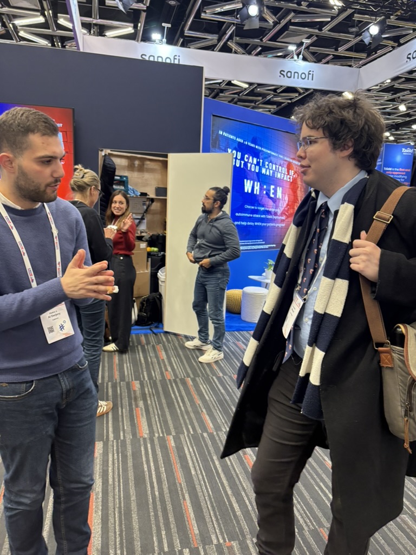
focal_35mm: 26
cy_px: 278
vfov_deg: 67.3
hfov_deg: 53.1
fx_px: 417
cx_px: 208
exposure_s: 1/60
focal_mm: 5.96
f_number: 1.6
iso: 200
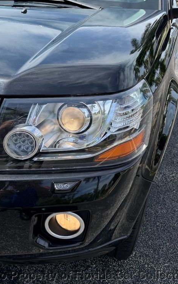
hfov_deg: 34.2
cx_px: 17
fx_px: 272
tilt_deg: -31.2
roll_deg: -0.4
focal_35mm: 35
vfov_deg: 55.3
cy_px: 142
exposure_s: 1/2370
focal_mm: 6.76
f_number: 1.78
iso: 80
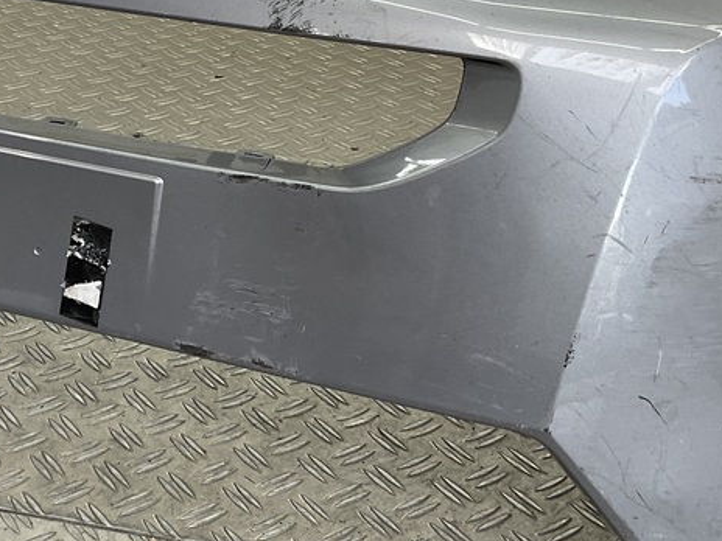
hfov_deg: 30.0
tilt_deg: -25.4
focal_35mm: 63
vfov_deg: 23.1
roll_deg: -2.3
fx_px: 1314
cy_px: 149
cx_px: 145
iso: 20
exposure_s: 1/120
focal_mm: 3
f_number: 1.8
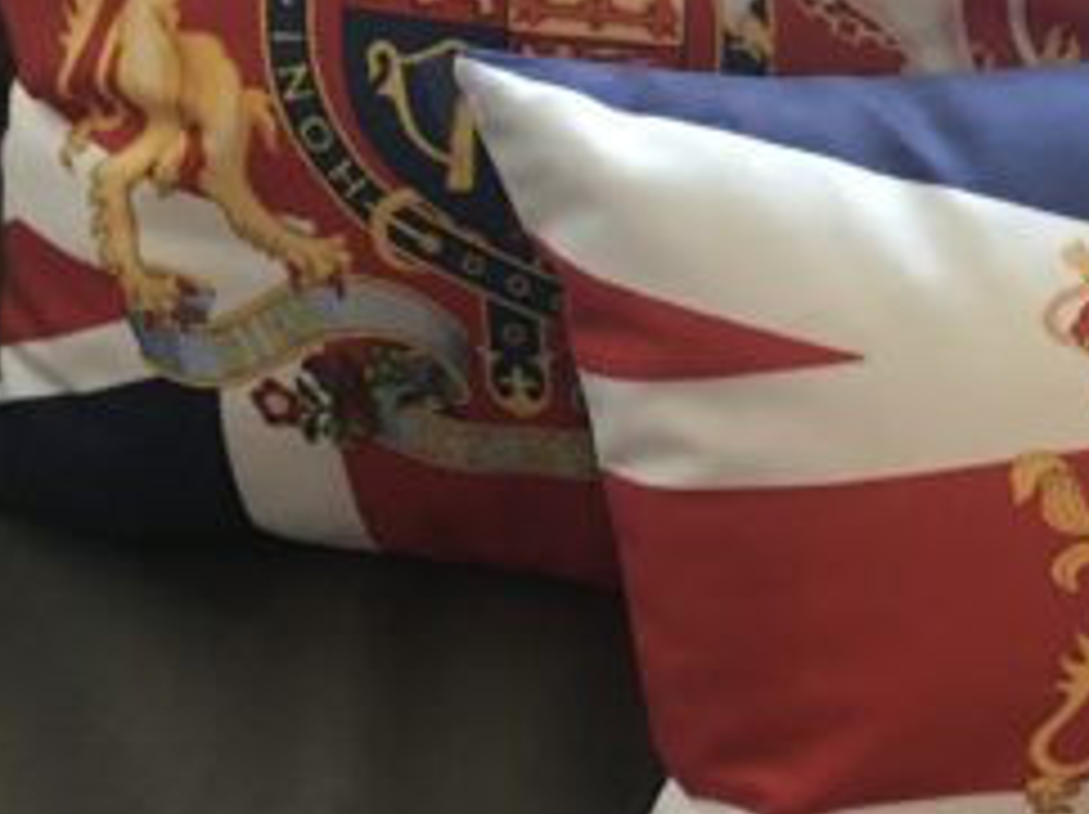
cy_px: 279
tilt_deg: -40.0
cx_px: 1062
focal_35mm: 72
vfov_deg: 20.3
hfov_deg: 25.8
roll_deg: +0.1
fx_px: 2263
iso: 80
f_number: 2.2
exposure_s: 1/15
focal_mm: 4.15
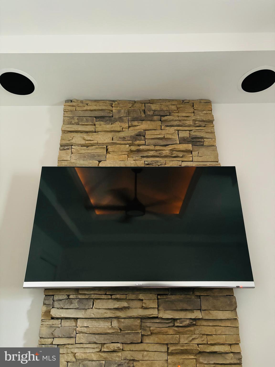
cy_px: 184
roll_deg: -0.2
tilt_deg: +21.9
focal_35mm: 26
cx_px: 138
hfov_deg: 53.1
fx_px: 275
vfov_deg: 67.3
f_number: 1.6
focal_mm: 5.96
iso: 800
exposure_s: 1/30
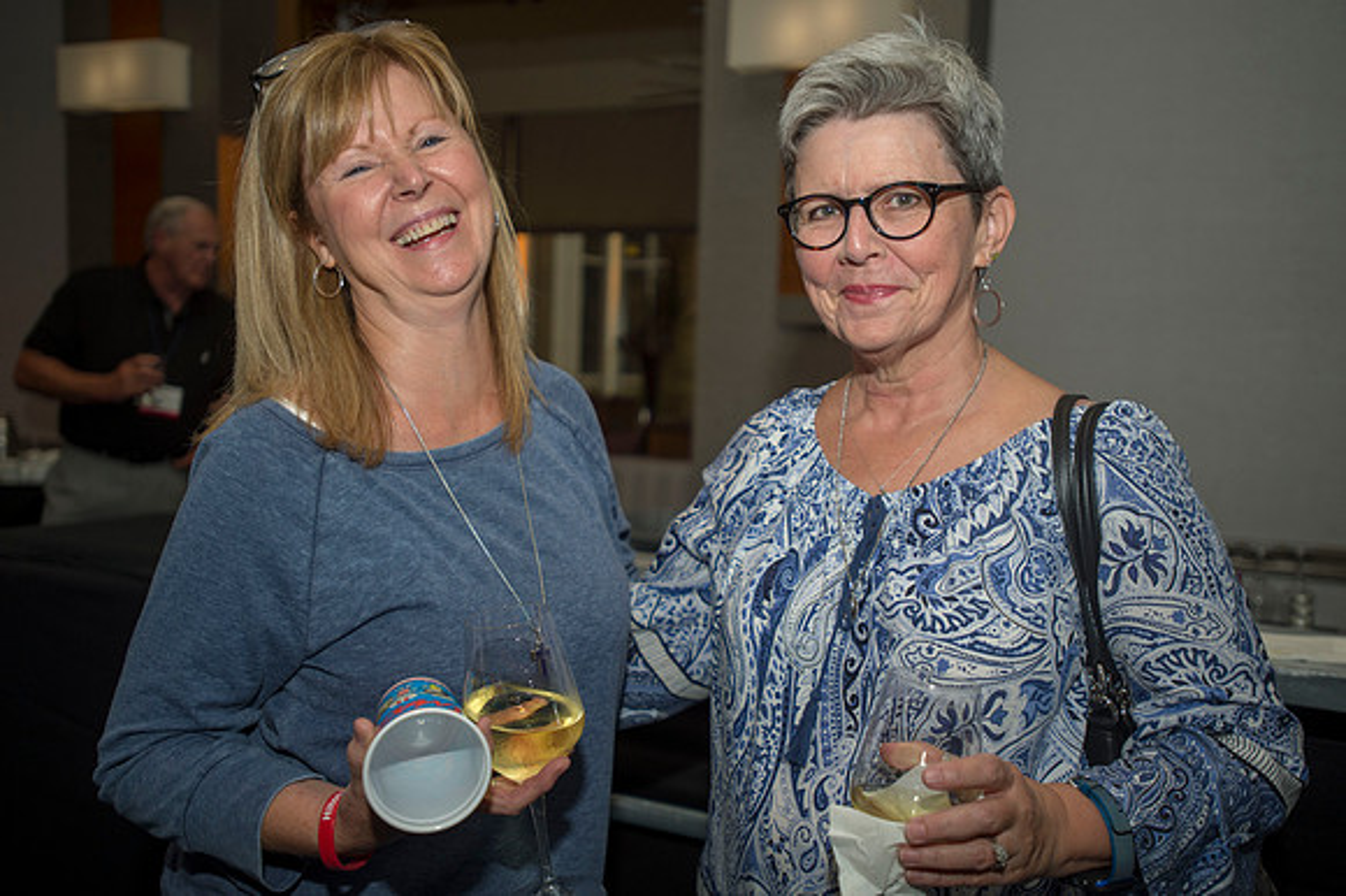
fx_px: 1308
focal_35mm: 35
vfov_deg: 37.8
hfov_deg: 54.5
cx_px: 673
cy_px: 448
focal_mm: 35
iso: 640
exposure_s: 1/200
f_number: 2.8
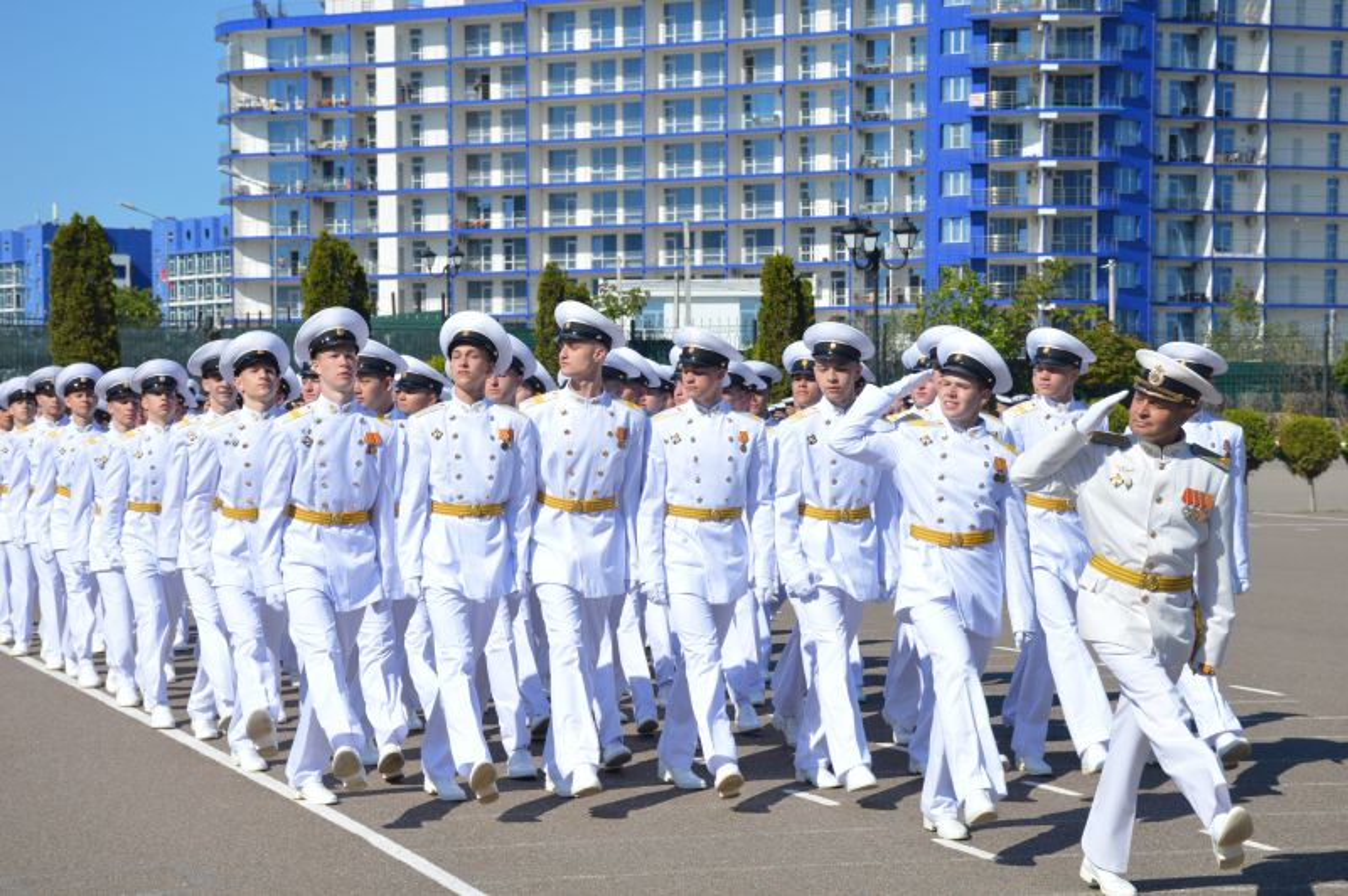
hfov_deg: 24.2
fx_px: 3143
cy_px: 448
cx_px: 674
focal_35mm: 84
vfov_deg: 16.2
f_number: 9
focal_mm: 56
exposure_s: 1/320
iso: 100
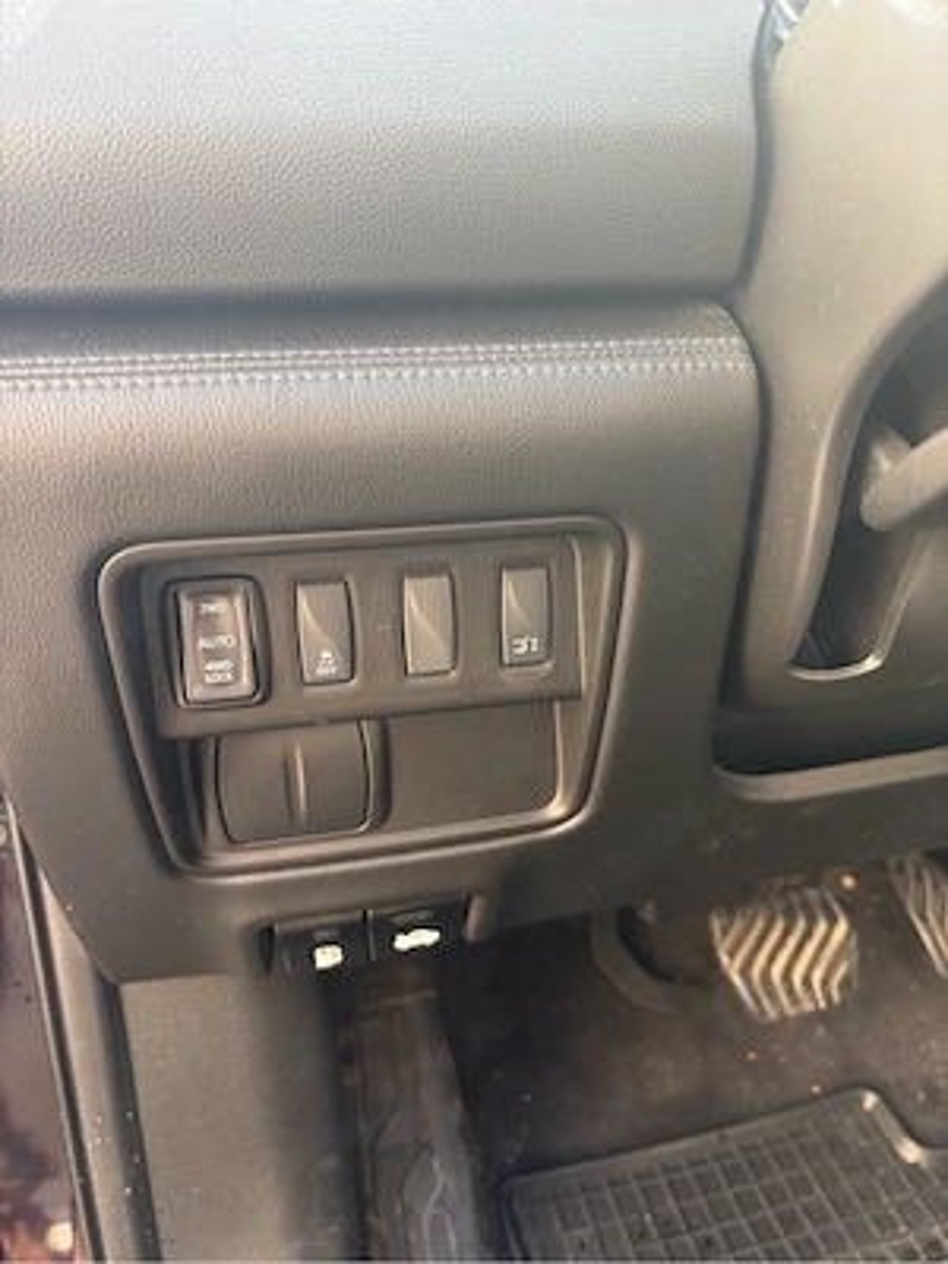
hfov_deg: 53.1
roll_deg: +5.6
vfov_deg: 67.3
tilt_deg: -14.7
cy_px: 632
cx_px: 474
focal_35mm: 26
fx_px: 949
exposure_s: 1/122
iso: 125
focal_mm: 5.96
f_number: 1.6
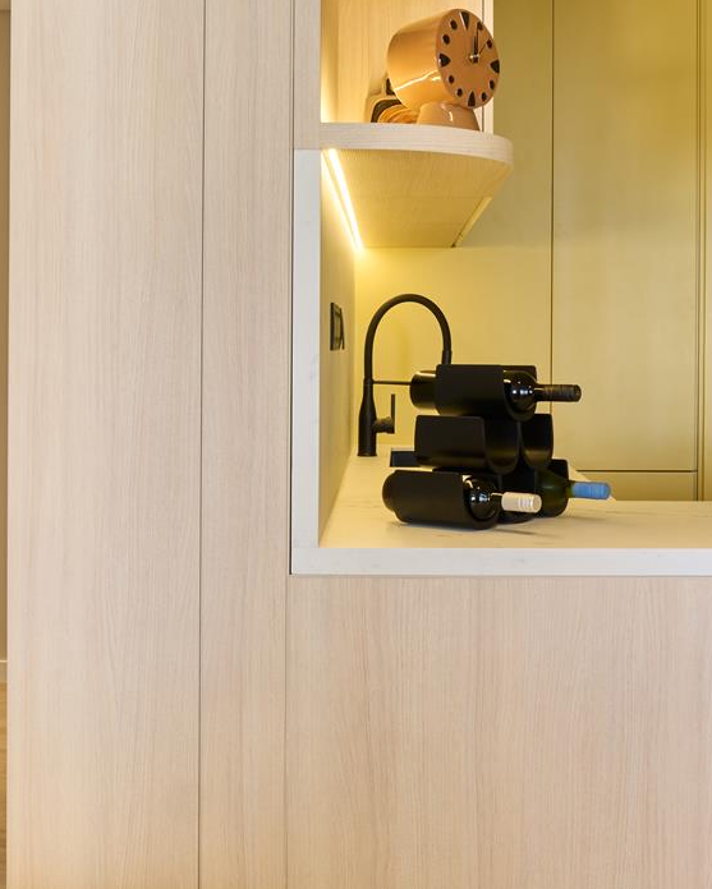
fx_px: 1422
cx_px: 428
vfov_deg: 34.6
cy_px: 358
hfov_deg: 28.0
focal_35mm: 54
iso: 100
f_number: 22
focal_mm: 30
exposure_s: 4
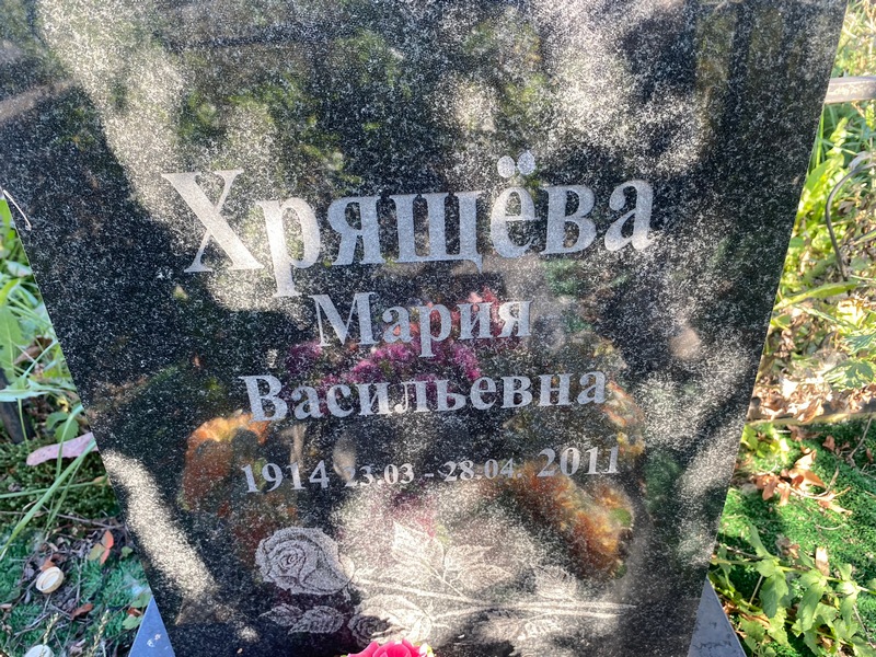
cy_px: 328
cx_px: 438
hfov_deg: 67.3
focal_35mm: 26
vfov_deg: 53.1
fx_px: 658
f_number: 1.8
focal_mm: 4.25
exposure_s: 1/122
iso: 32
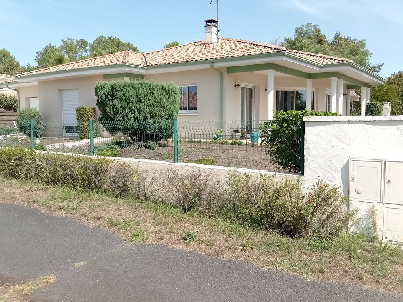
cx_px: 202
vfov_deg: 45.4
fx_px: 361
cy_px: 151
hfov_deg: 58.4
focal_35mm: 31
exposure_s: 1/503
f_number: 1.8
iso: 116
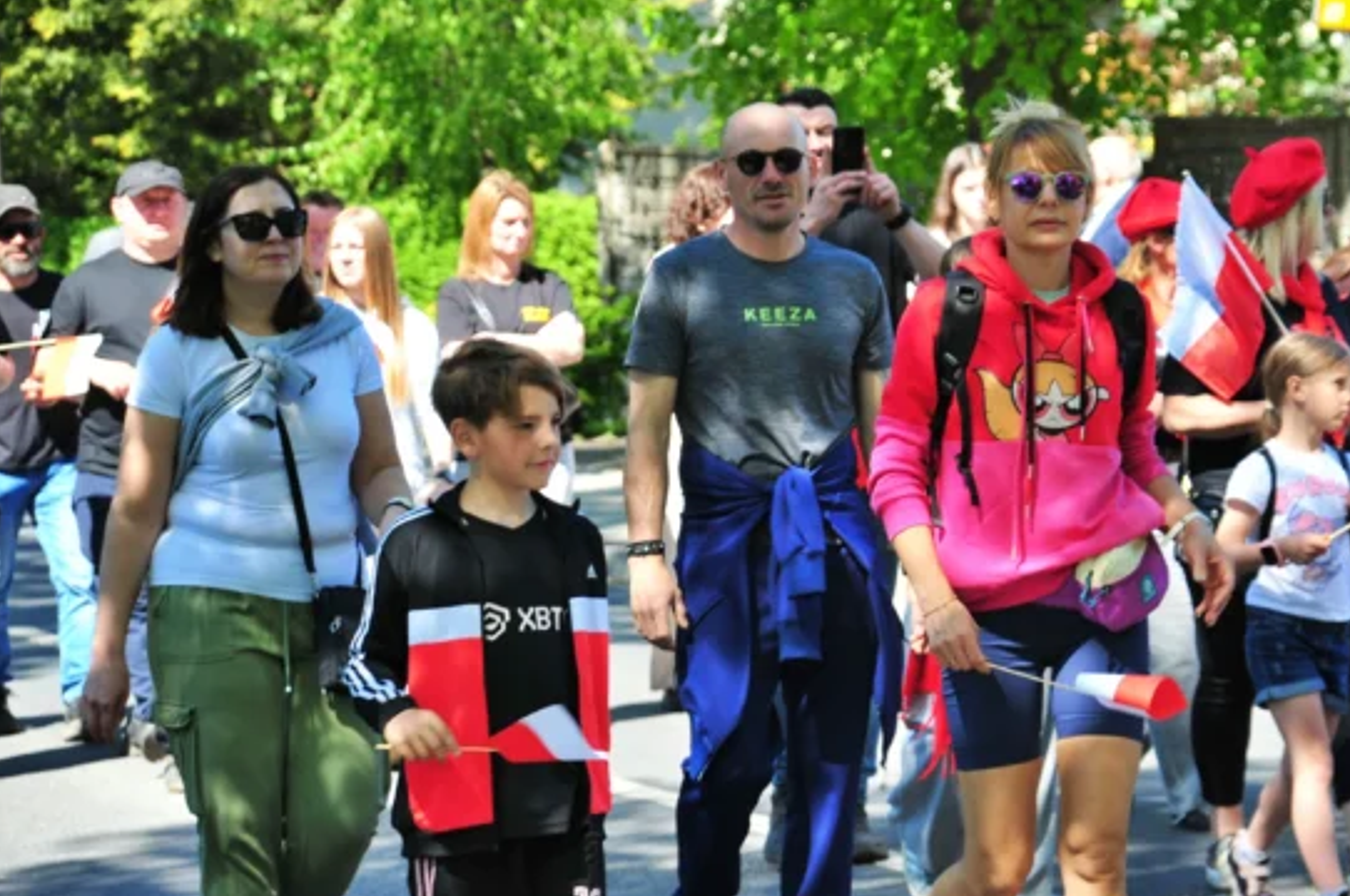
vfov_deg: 8.8
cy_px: 474
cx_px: 927
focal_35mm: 156
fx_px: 5843
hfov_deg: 13.2
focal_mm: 110
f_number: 5.6
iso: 250
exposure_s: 1/200
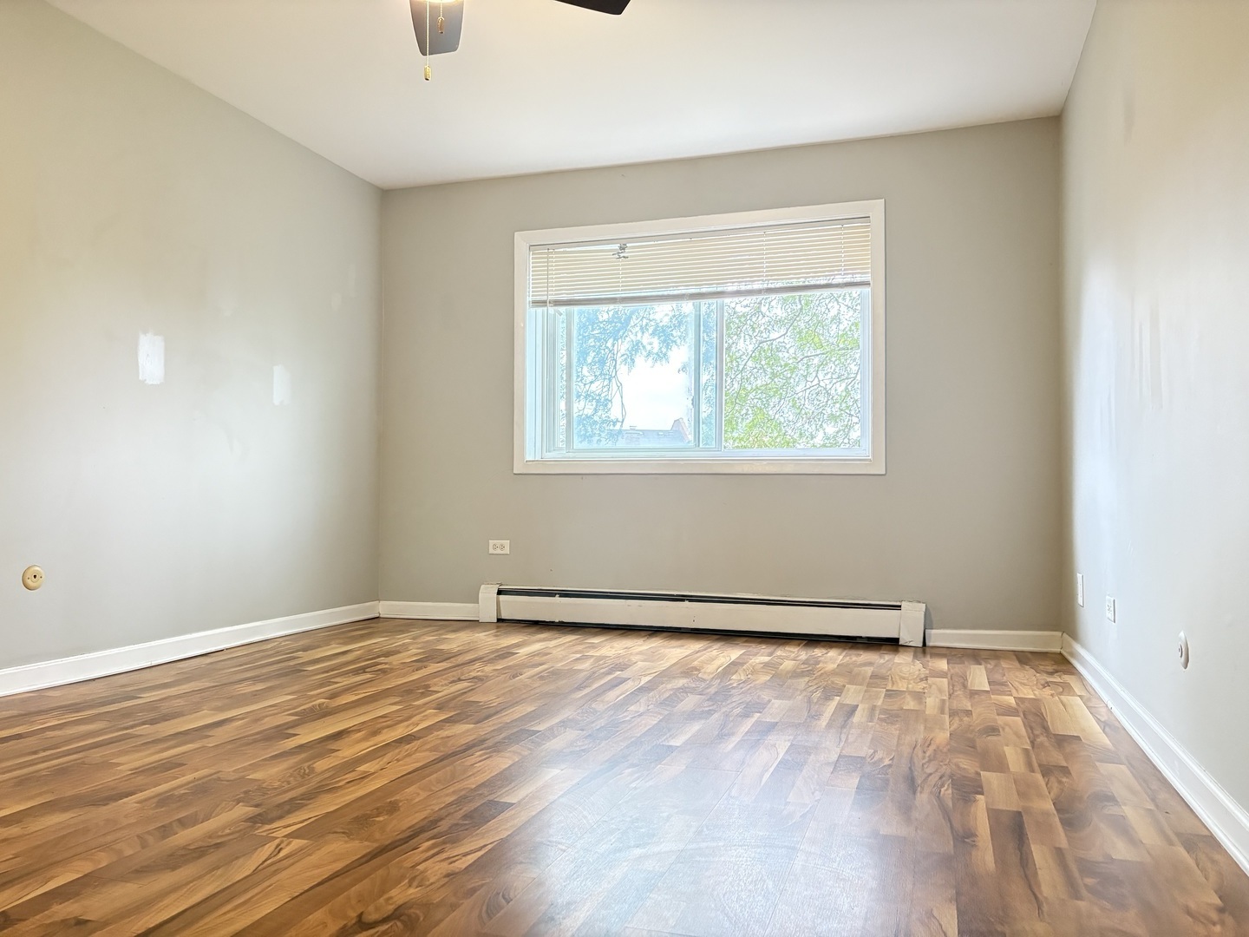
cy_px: 468
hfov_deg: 67.3
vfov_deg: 53.1
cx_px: 624
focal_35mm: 26
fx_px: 938
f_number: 1.6
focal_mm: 5.96
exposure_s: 1/60
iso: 500
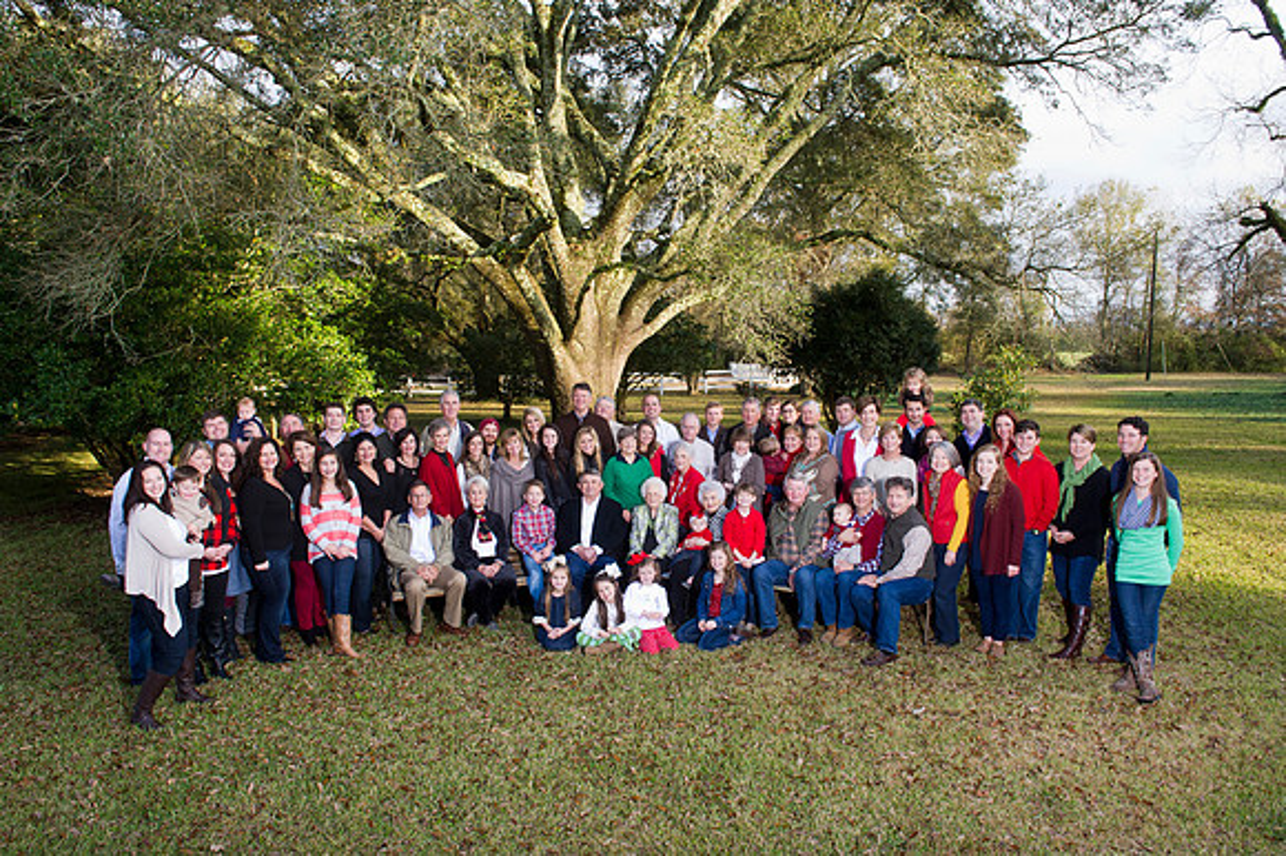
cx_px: 643
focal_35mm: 24
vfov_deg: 53.1
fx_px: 857
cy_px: 428
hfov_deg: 73.8
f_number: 8
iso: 1000
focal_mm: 24
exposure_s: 1/250
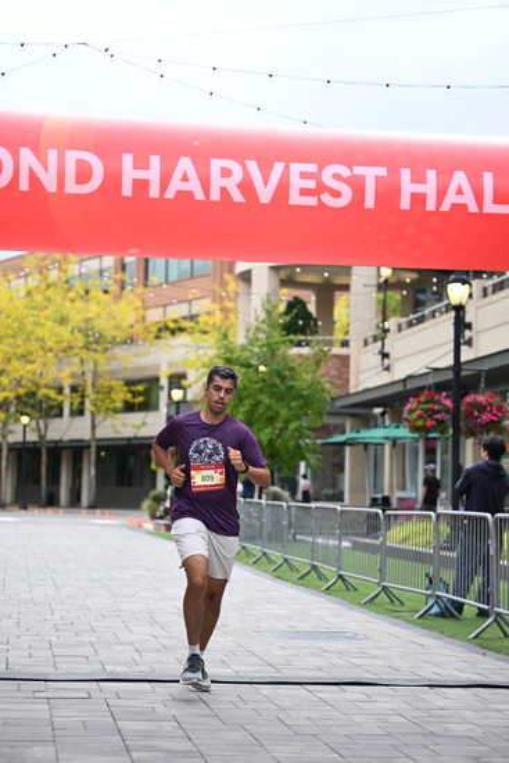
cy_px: 382
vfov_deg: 27.3
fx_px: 1568
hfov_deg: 18.4
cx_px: 254
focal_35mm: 74
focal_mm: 74
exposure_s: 1/2500
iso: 640
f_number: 2.8
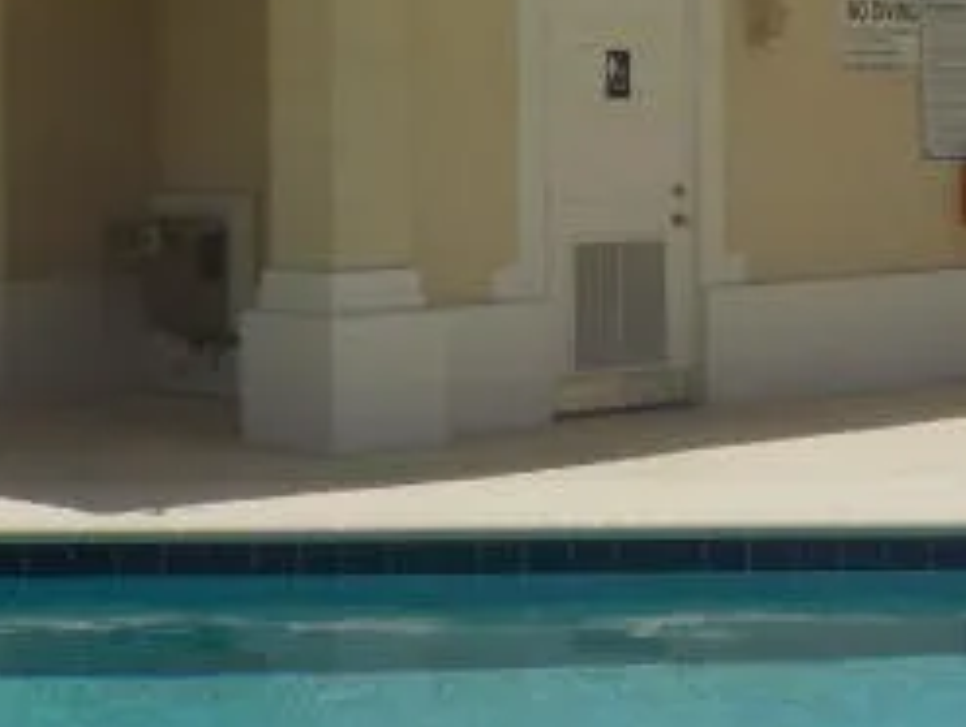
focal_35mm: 97
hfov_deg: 20.2
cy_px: 137
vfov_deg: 15.2
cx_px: 626
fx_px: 2711
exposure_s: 1/1000
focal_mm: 4.1
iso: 125
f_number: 6.6
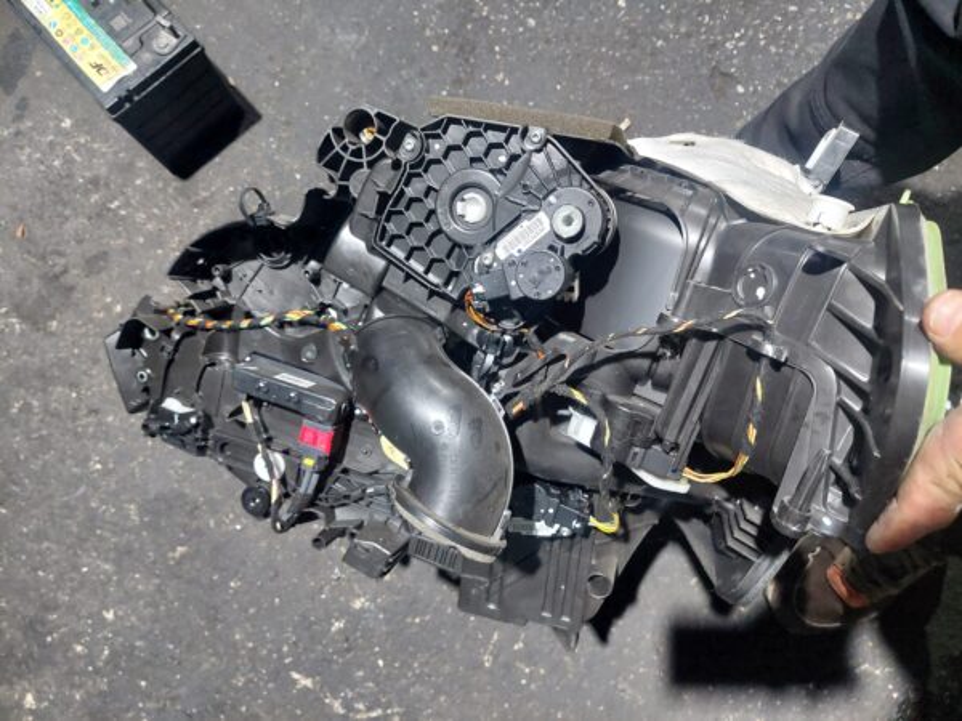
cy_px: 360
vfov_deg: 54.9
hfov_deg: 69.4
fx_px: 695
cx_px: 481
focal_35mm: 25
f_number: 1.8
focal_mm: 5.23
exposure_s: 1/25
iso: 400
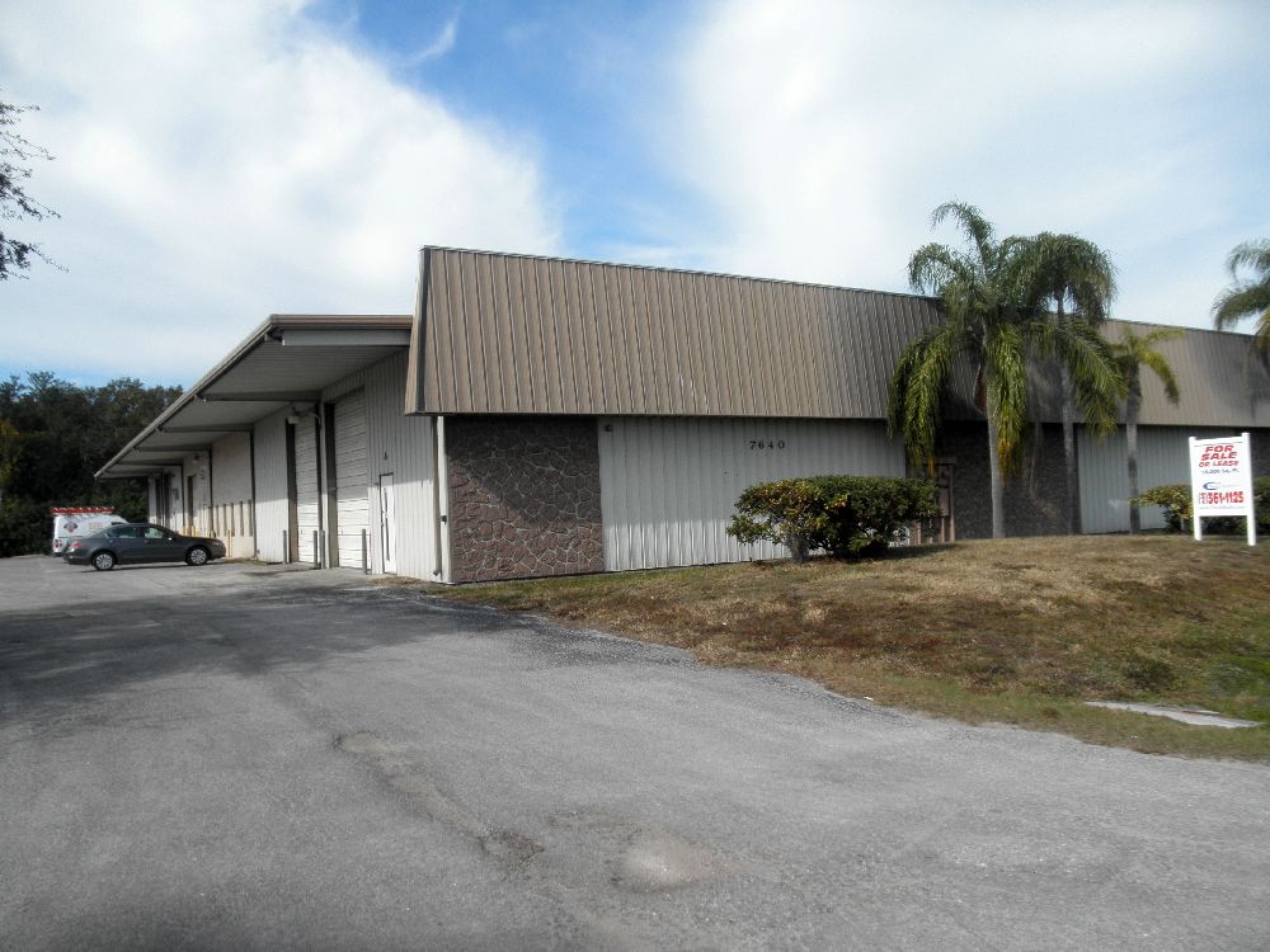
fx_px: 1027
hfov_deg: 63.4
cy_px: 476
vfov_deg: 49.7
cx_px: 635
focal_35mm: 28
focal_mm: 5
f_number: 8.5
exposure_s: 1/100
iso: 64
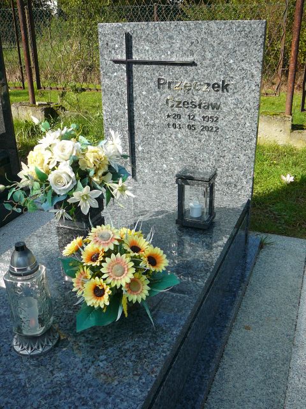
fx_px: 413
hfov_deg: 40.7
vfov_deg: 52.6
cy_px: 204
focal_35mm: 35
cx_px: 153
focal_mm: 5.2
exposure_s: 1/500
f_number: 2.8
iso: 80
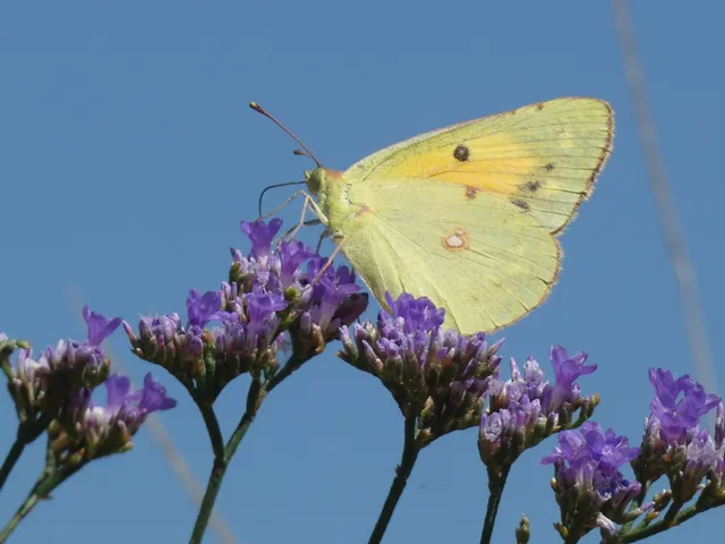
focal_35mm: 309
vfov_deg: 4.8
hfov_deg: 6.4
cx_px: 362
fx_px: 6472
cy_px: 272
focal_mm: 55.4
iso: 80
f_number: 5.6
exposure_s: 1/250
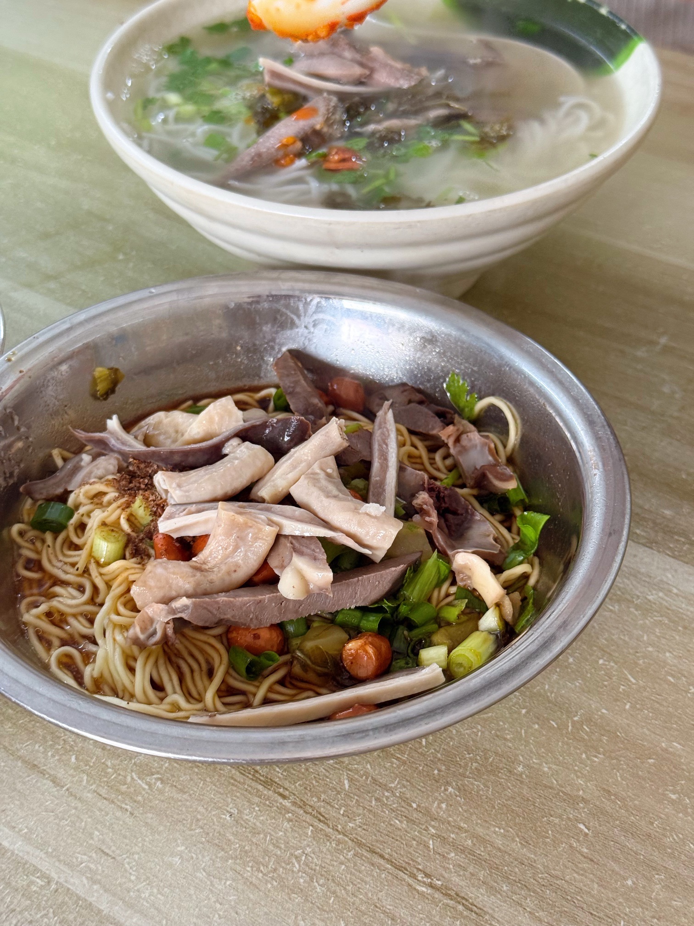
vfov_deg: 39.7
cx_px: 347
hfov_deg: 30.3
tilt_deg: -41.1
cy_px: 463
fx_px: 1283
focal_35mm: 48
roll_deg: -0.7
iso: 200
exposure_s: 1/60
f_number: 1.78
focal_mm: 6.76
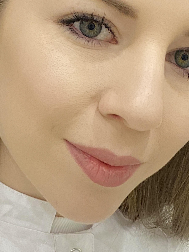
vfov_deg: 25.1
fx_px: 561
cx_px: 94
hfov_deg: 19.1
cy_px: 180
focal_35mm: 77
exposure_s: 1/50
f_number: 2.2
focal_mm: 2.71
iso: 160
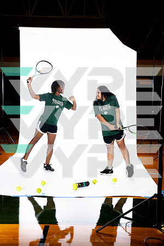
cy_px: 123
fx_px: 321
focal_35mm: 47
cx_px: 82
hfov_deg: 28.6
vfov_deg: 41.9
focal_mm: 47
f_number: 5.6
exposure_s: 1/250
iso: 400
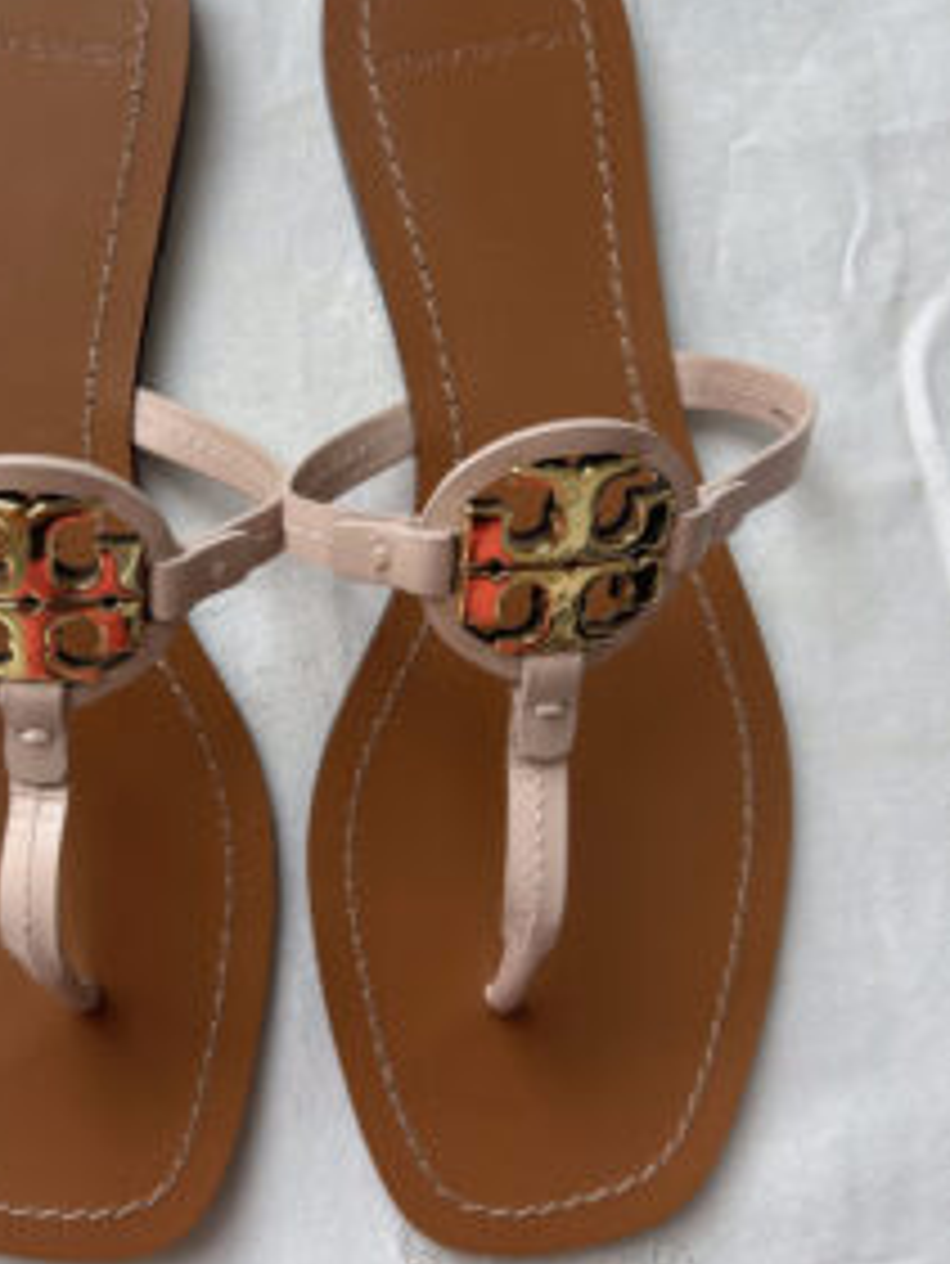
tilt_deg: -88.4
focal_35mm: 37
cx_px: 288
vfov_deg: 50.0
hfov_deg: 38.1
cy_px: 553
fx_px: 1353
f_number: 1.5
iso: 32
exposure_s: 1/121
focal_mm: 5.7
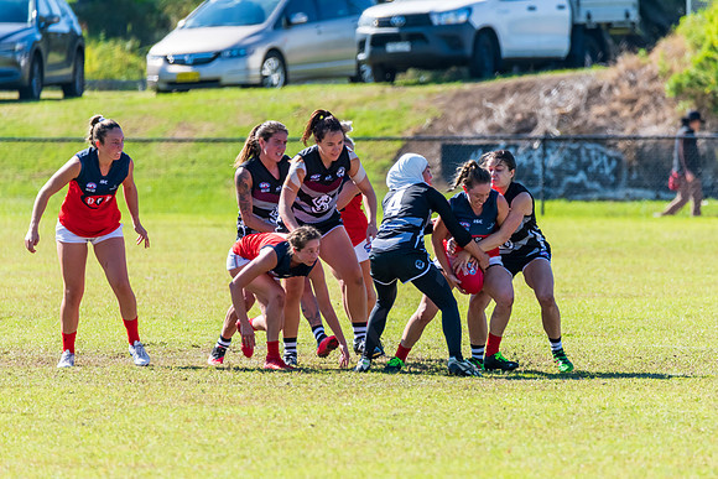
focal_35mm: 552
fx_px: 11019
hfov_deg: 3.7
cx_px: 424
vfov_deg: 2.5
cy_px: 280
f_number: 6
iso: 800
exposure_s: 1/2000
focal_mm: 450
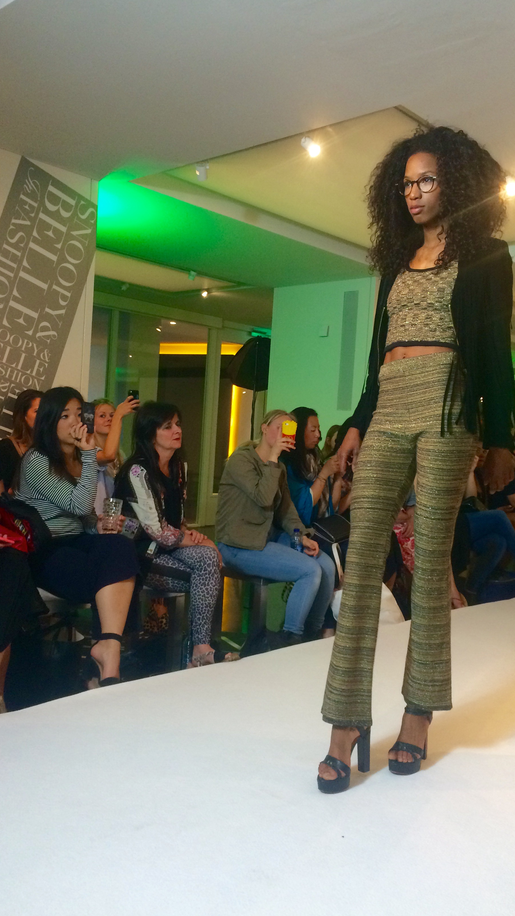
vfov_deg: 61.0
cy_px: 455
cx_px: 299
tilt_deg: -1.2
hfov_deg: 36.6
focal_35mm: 32
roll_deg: -2.1
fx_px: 777
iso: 200
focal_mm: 4.15
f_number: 2.2
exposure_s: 1/33
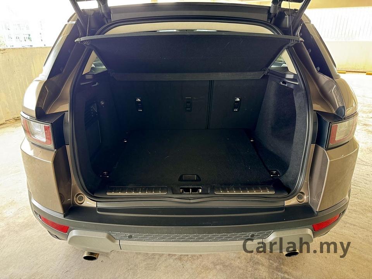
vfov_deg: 56.8
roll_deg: +0.5
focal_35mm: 24
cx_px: 186
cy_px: 140
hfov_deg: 71.6
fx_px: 258
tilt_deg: -21.6
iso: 200
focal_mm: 6.76
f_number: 1.78
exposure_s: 1/63
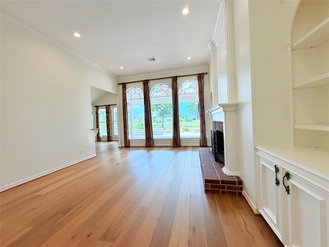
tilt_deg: -0.3
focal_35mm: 14
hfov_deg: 102.1
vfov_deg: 85.7
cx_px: 164
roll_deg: +3.1
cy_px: 124
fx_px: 133
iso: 80
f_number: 2.2
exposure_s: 1/120
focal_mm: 2.22
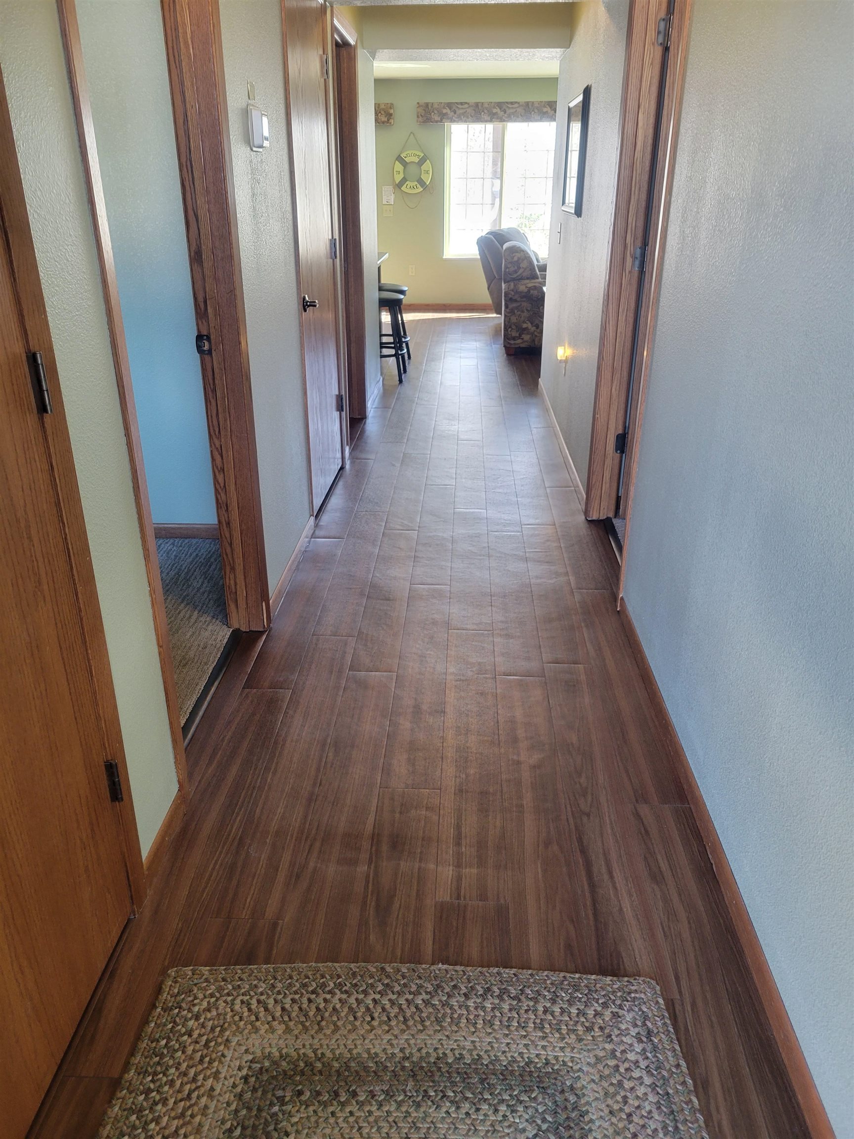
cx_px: 427
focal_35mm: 26
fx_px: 855
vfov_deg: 67.3
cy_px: 570
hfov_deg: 53.1
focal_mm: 5.4
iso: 160
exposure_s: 1/40
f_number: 1.8
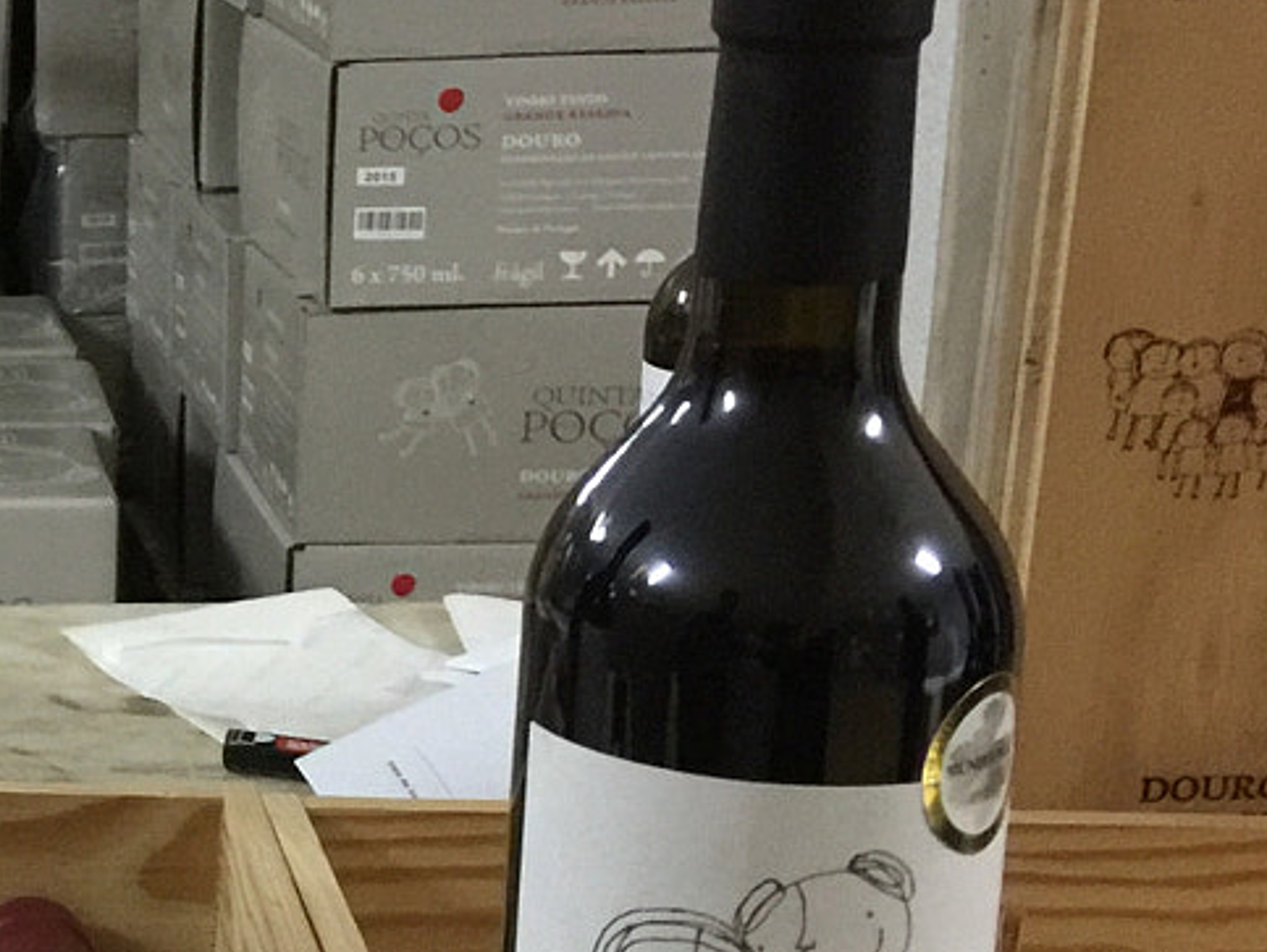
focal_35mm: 96
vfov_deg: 15.4
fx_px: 3516
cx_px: -716
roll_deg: +2.2
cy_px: 572
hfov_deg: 17.9
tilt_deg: -15.5
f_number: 2.2
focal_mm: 4.15
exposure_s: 1/8
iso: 160
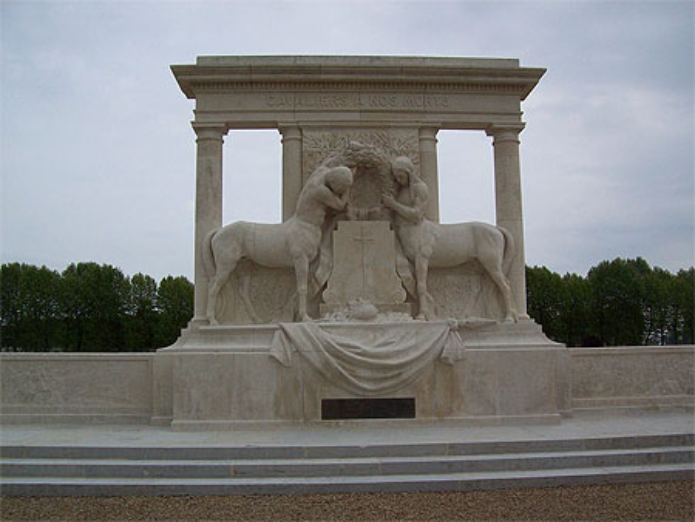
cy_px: 261
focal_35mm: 36
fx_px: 723
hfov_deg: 51.3
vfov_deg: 39.7
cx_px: 348
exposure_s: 1/775
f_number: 4.8
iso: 80
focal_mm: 6
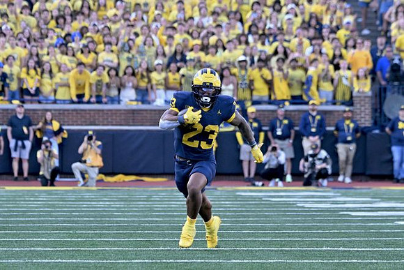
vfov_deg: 4.0
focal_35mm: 345
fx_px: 3872
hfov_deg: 6.0
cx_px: 202
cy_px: 135
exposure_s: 1/1250
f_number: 5.3
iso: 2500
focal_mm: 230
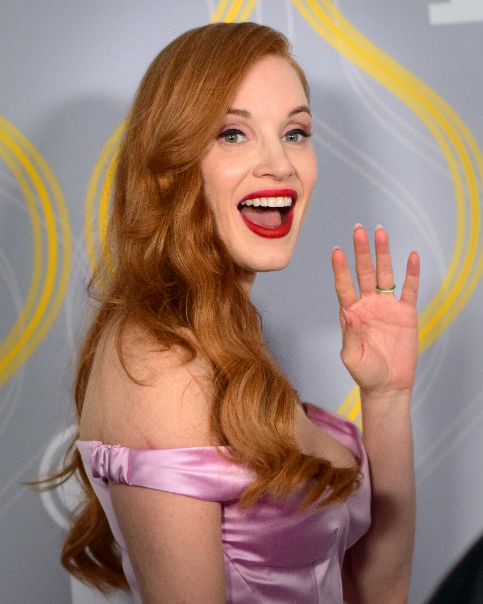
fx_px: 2583
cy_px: 324
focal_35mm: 145
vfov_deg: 13.3
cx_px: 242
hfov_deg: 10.7
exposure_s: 1/4000
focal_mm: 85
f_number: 1.4
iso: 3200
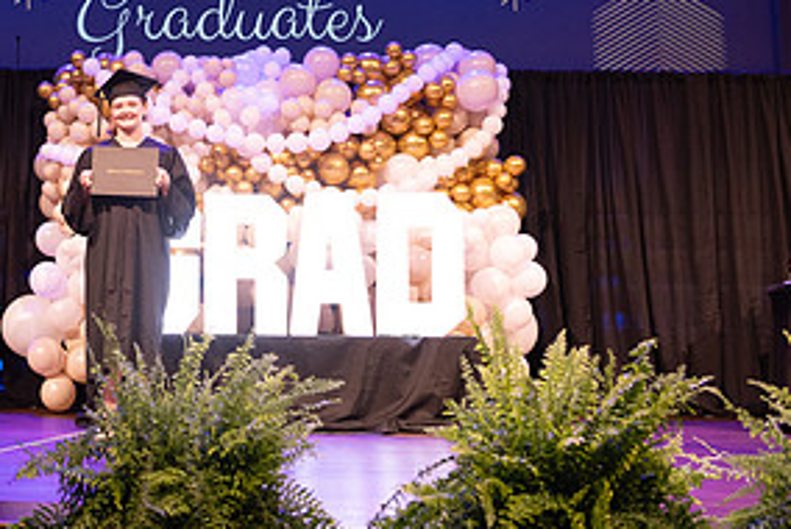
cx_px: 106
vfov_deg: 27.5
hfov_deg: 38.1
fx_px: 1078
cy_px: 196
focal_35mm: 49
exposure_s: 1/200
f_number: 4
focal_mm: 24
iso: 2000
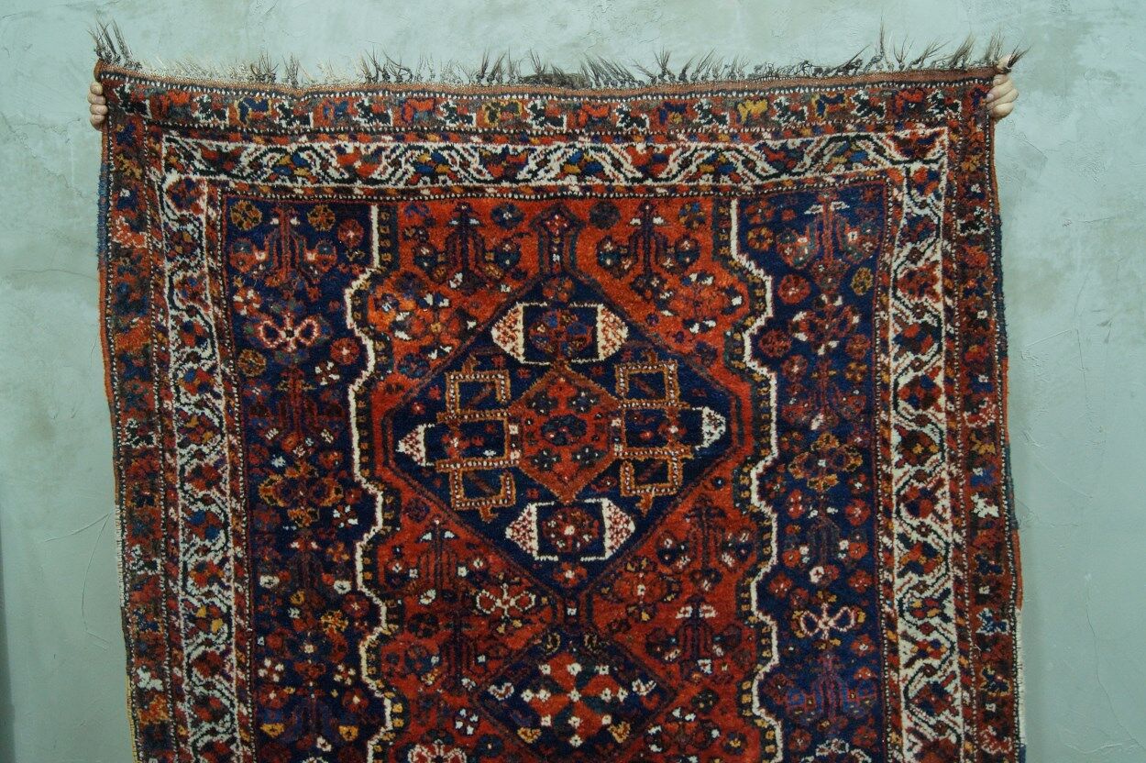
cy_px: 382
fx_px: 1050
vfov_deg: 39.9
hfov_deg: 57.2
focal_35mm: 33
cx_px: 573
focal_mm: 22
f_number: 8
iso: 800
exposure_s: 1/13
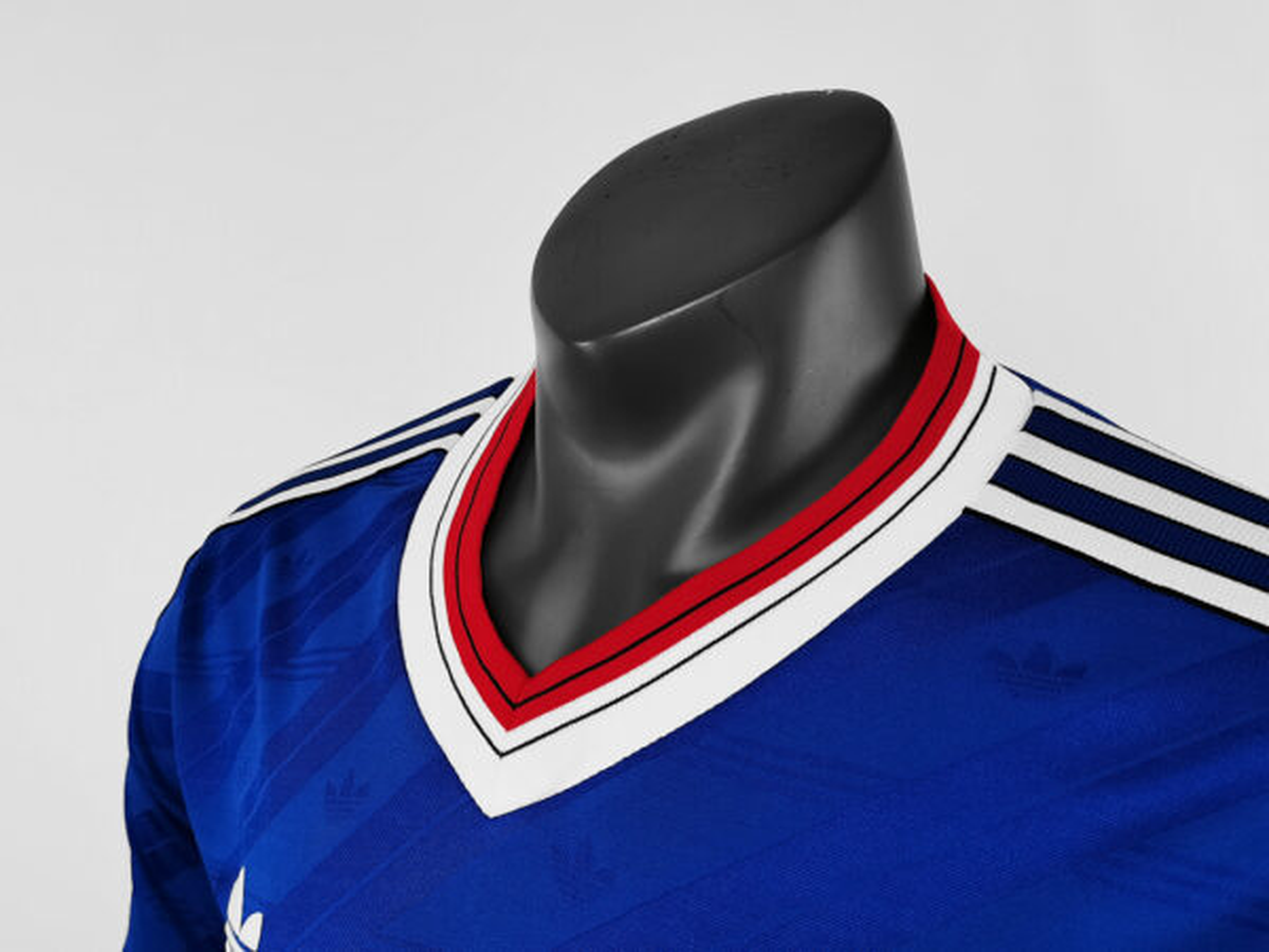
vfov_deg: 42.9
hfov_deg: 55.4
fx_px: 1210
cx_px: 634
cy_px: 476
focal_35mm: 33
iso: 160
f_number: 1.8
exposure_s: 1/100
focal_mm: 5.58
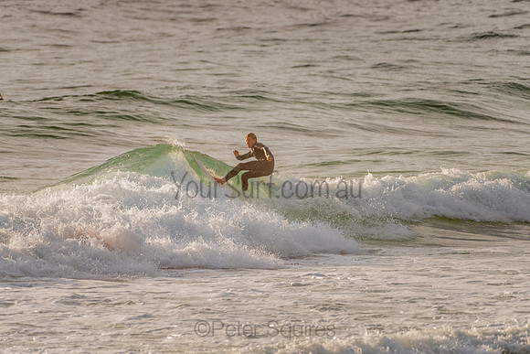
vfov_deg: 2.2
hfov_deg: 3.4
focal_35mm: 613
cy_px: 172
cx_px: 258
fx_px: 9025
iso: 160
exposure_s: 1/2000
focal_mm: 500
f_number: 5.6
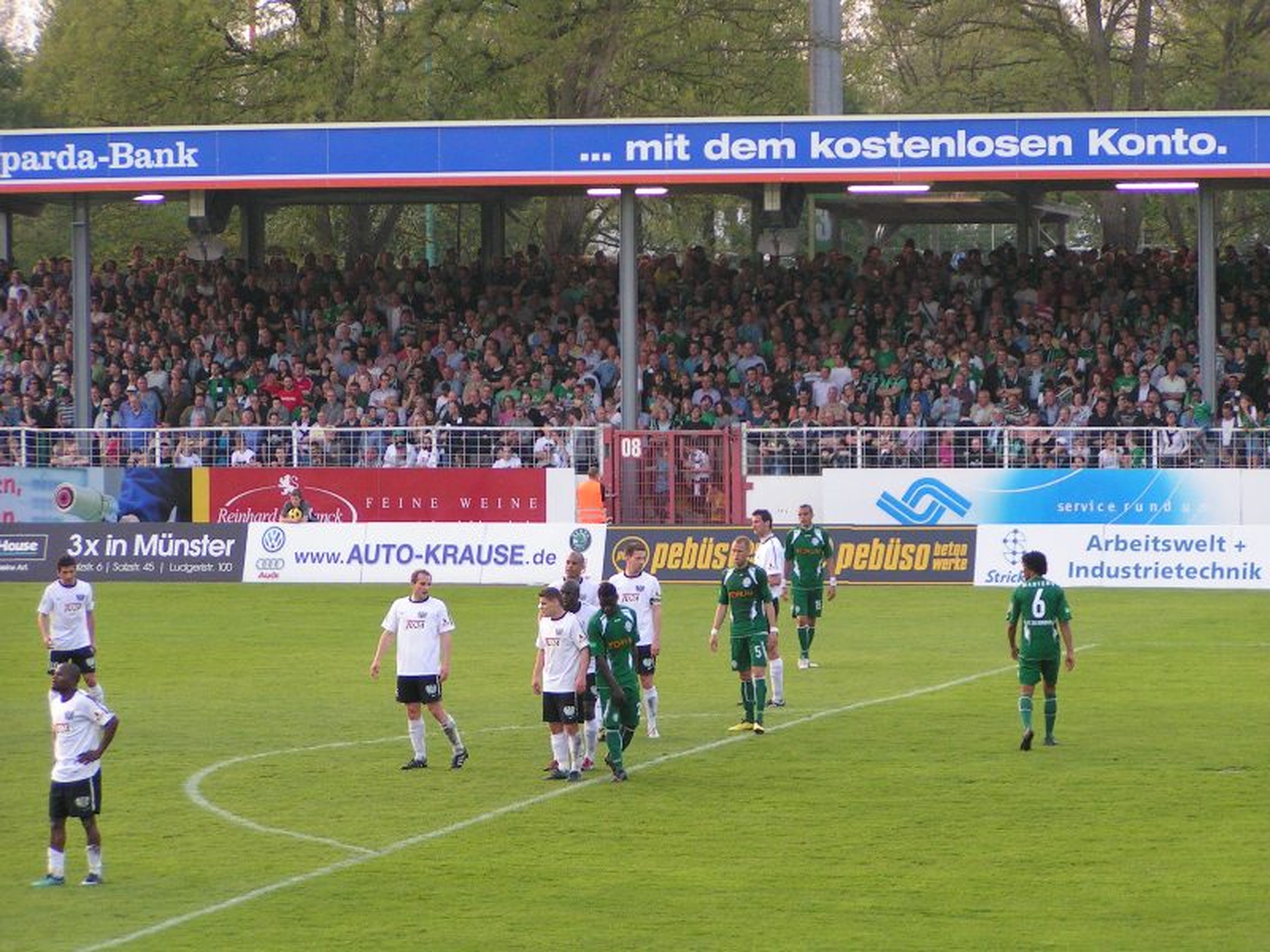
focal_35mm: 157
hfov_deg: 12.6
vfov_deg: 9.5
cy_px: 476
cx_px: 635
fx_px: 5760
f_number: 3.5
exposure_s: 1/160
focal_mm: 24
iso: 125
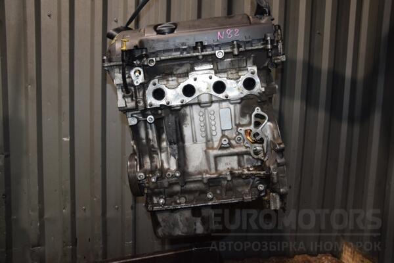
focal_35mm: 32
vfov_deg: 41.7
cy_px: 132
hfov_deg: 59.5
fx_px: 345
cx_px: 197
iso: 800
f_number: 5
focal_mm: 21
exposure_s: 1/60
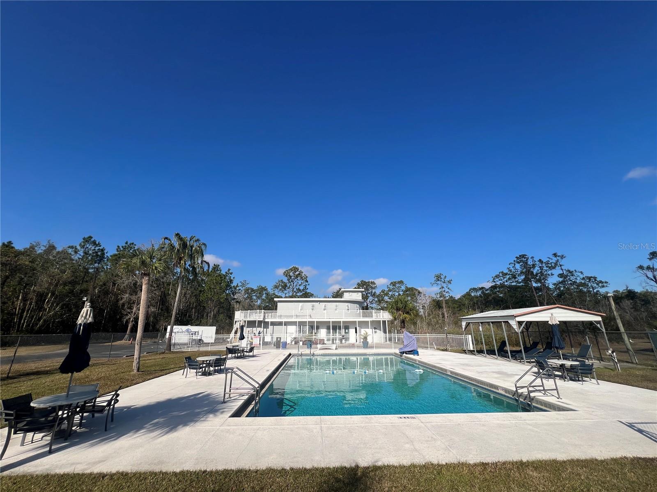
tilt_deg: +17.2
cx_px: 328
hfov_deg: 106.2
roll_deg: +0.1
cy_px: 246
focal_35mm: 13
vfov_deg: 89.9
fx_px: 247
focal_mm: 1.57
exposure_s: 1/2732
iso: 32
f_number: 1.8
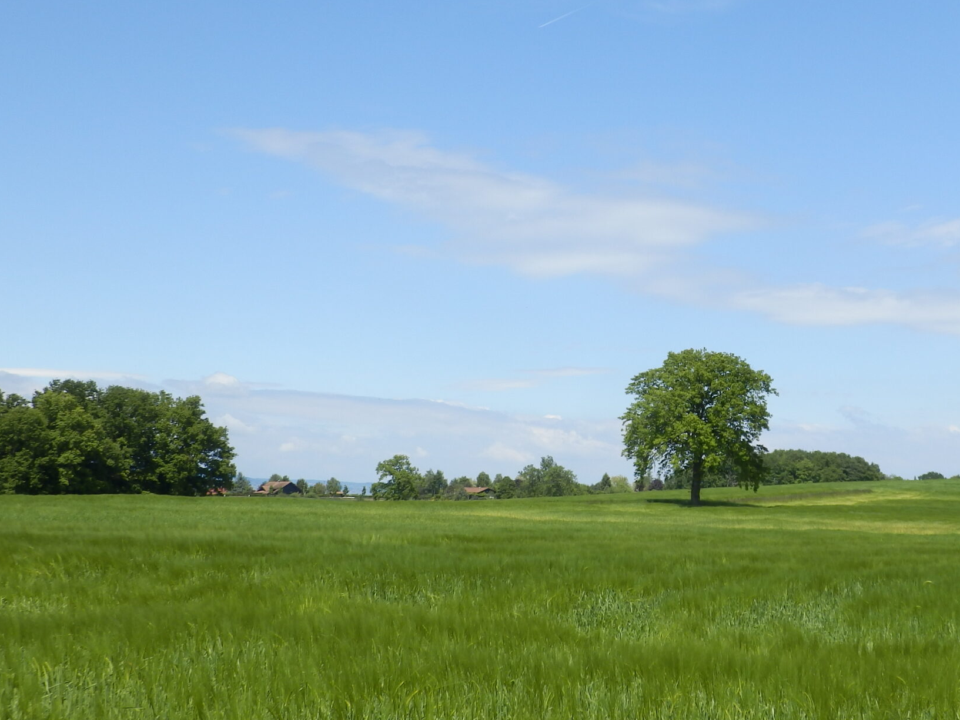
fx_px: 1609
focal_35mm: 58
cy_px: 276
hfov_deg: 32.6
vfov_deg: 25.2
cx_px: 722
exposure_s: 1/800
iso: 80
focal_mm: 6.6
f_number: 3.9
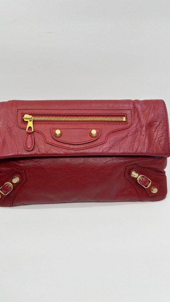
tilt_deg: -39.4
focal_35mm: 29
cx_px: 75
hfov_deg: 40.2
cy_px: 148
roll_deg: +1.7
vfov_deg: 66.0
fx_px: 232
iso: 40
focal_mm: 5.7
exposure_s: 1/194
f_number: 1.5
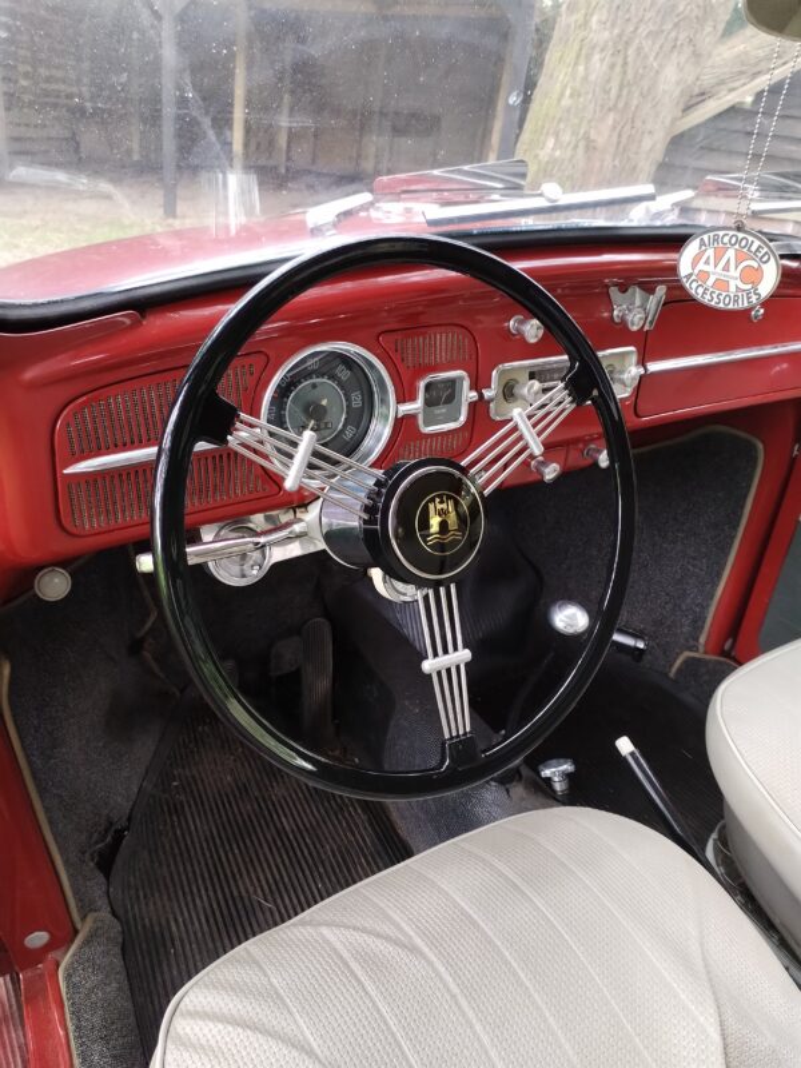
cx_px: 400
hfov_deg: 48.2
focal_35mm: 29
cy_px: 534
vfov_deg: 61.7
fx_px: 895
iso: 635
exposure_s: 1/33.3
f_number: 1.8
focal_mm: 4.75
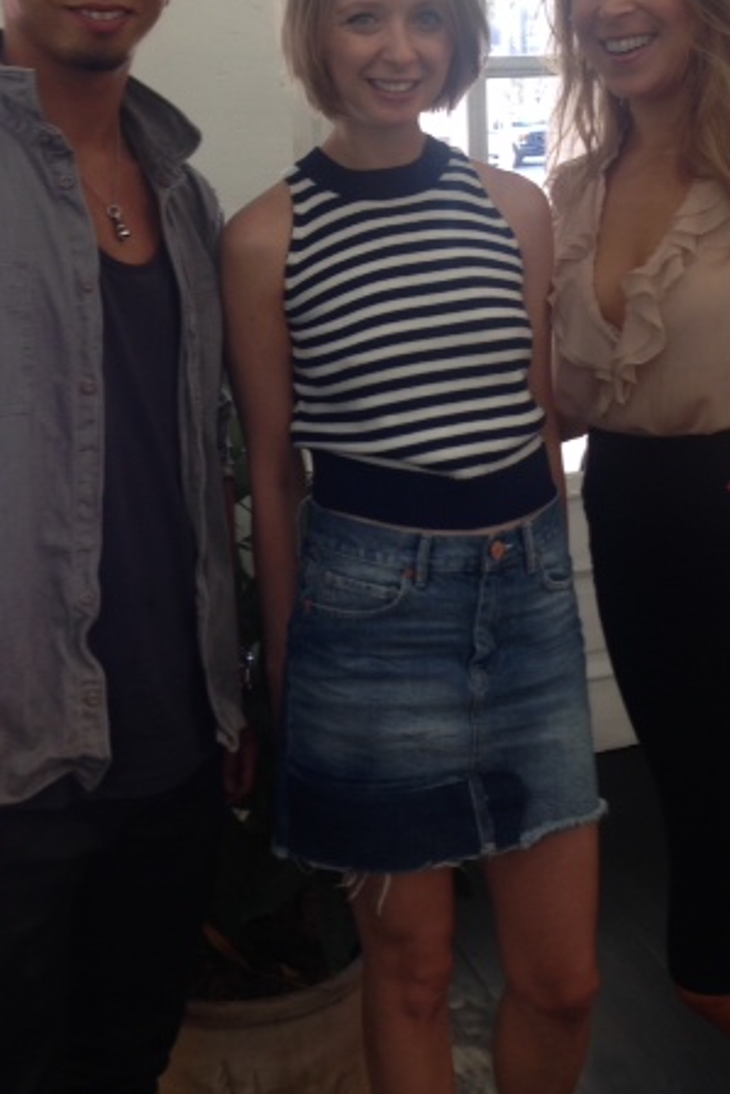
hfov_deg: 27.5
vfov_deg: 39.9
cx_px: 371
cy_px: 383
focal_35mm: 49
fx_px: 1489
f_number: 2.4
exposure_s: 1/33
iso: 50
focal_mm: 4.12
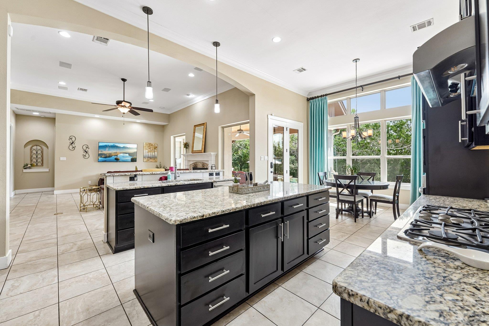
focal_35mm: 14
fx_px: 190
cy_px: 163
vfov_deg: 81.2
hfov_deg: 104.3
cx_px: 244
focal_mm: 14
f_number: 8
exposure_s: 1/40
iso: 400
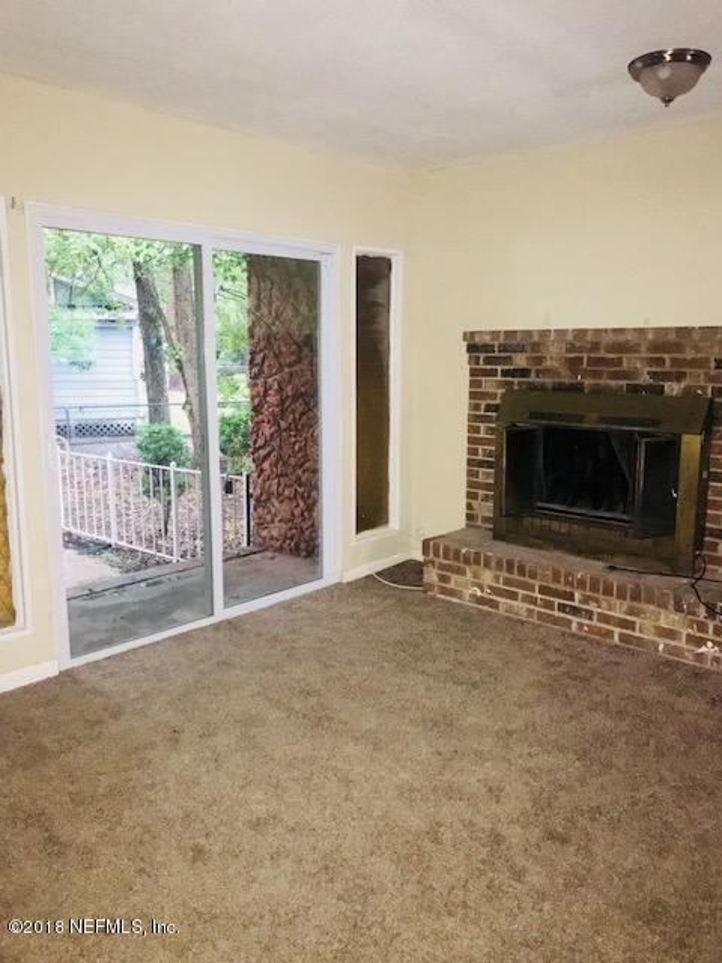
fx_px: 779
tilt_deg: -9.5
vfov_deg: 63.4
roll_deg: -0.4
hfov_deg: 49.7
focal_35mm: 28
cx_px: 361
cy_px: 482
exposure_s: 1/16
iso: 250
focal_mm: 3.99
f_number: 1.8
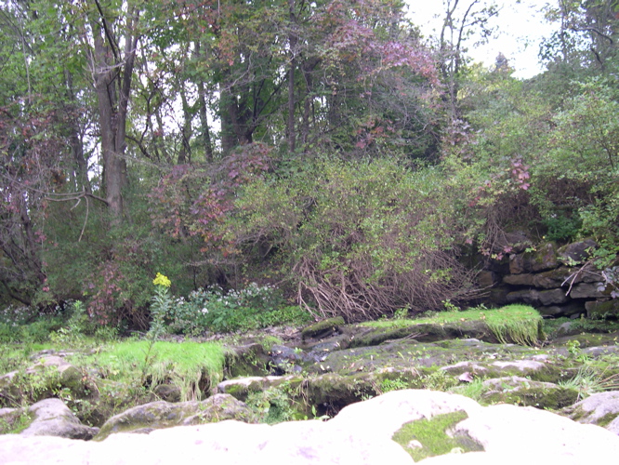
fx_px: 680
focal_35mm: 38
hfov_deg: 49.0
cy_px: 232
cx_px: 310
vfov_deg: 37.7
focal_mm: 8
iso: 109
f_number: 2.8
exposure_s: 1/30
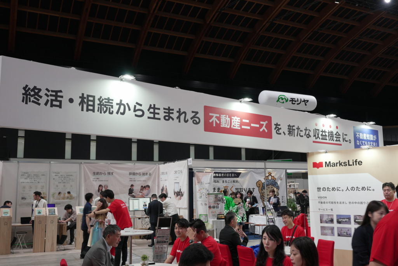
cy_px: 133
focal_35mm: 36
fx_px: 398
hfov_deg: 53.1
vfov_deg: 36.9
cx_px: 199
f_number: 5.6
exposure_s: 1/40
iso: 250
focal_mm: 24
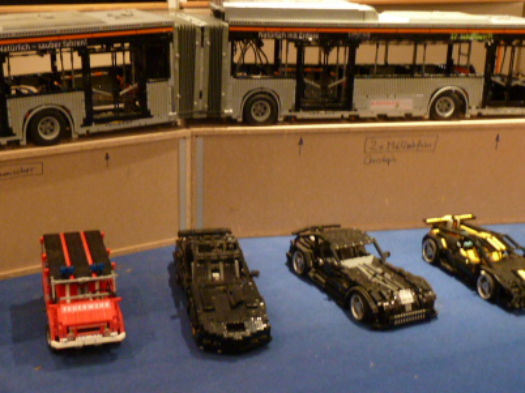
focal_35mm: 51
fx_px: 773
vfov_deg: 28.5
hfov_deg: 37.5
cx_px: 243
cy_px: 204
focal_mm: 5.3
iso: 400
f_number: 3.5
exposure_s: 1/4
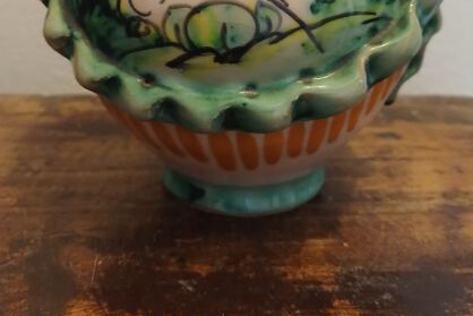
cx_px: 244
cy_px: 39
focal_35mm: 43
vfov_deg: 30.0
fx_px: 565
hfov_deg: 45.4
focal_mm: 3.98
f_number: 1.8
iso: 400
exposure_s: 1/20
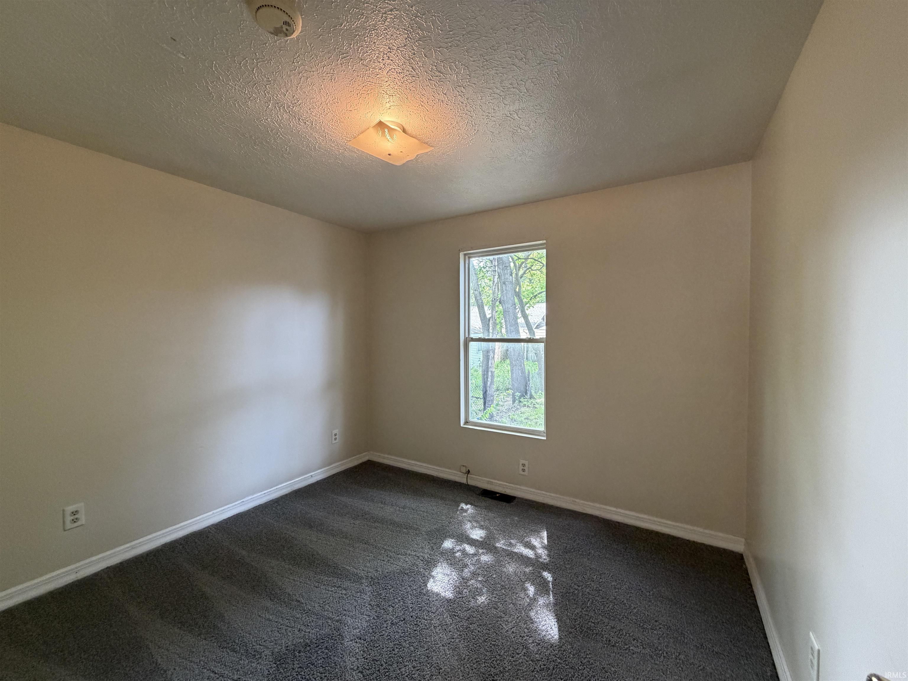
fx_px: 367
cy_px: 340
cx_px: 454
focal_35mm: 14
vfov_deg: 85.7
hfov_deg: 102.1
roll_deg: -0.1
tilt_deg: -0.7
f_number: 2.2
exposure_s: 1/60
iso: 320
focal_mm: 2.22
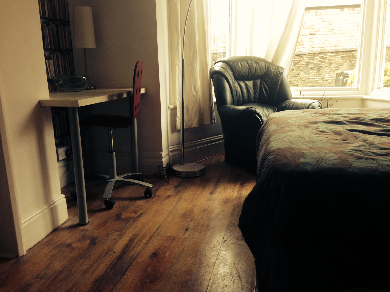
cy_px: 146
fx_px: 372
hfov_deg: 55.4
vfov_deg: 42.9
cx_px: 195
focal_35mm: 33
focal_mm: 4.12
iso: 50
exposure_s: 1/24
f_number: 2.4
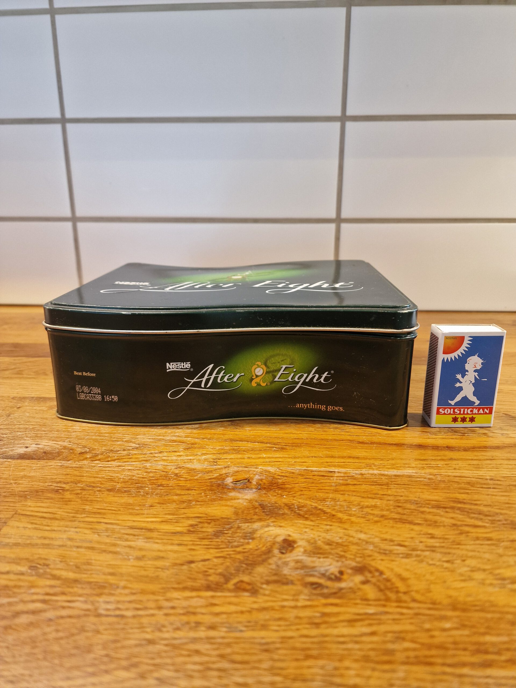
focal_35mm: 23
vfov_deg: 73.9
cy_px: 344
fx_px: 457
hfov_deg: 58.9
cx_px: 258
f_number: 1.8
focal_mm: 6.4
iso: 250
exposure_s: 1/33
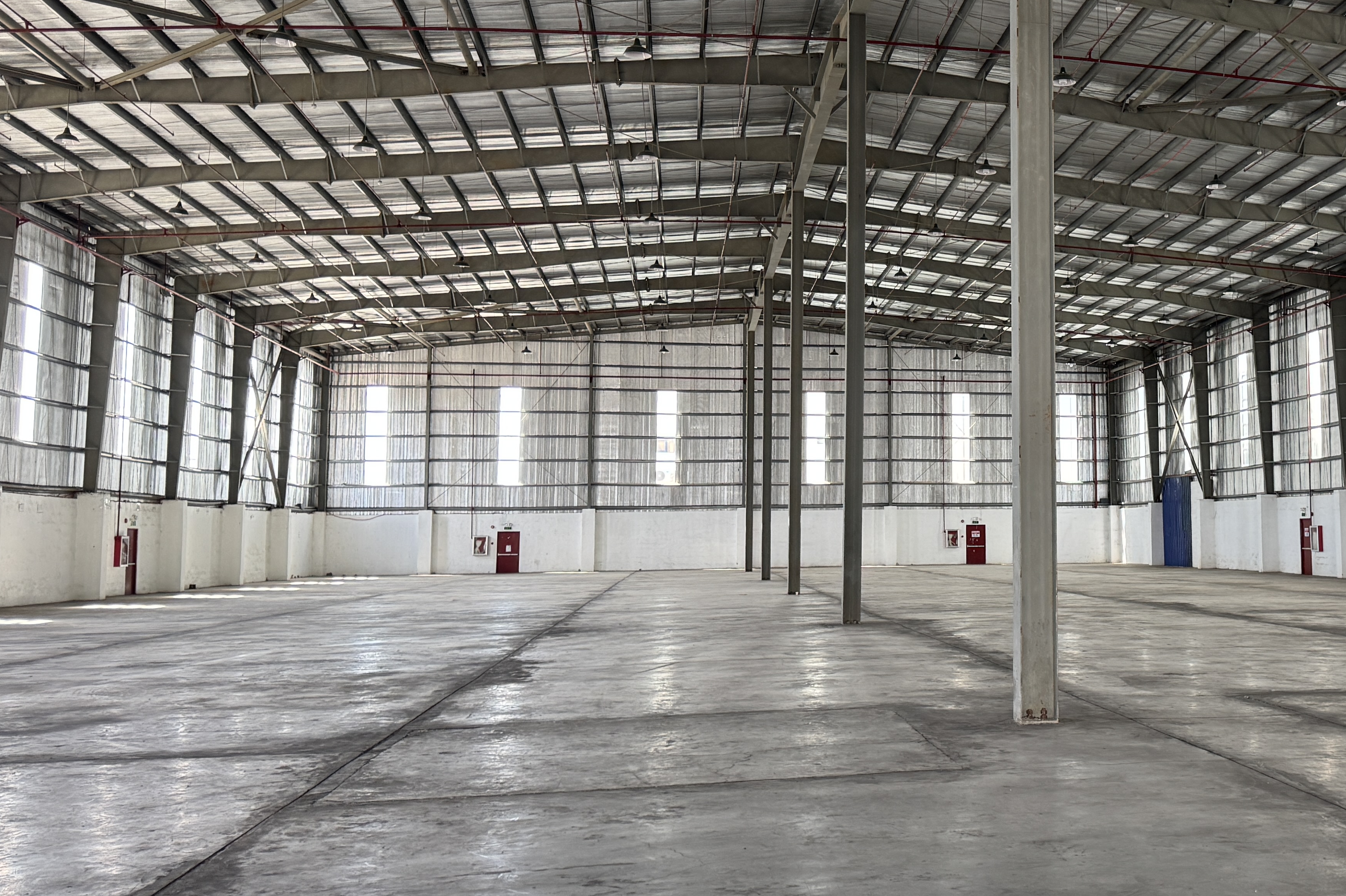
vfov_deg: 32.6
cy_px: 378
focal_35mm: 41
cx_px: 1029
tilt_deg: +6.4
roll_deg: +1.1
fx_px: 1533
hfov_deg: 45.6
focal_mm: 6.76
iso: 160
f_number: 1.78
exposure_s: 1/121
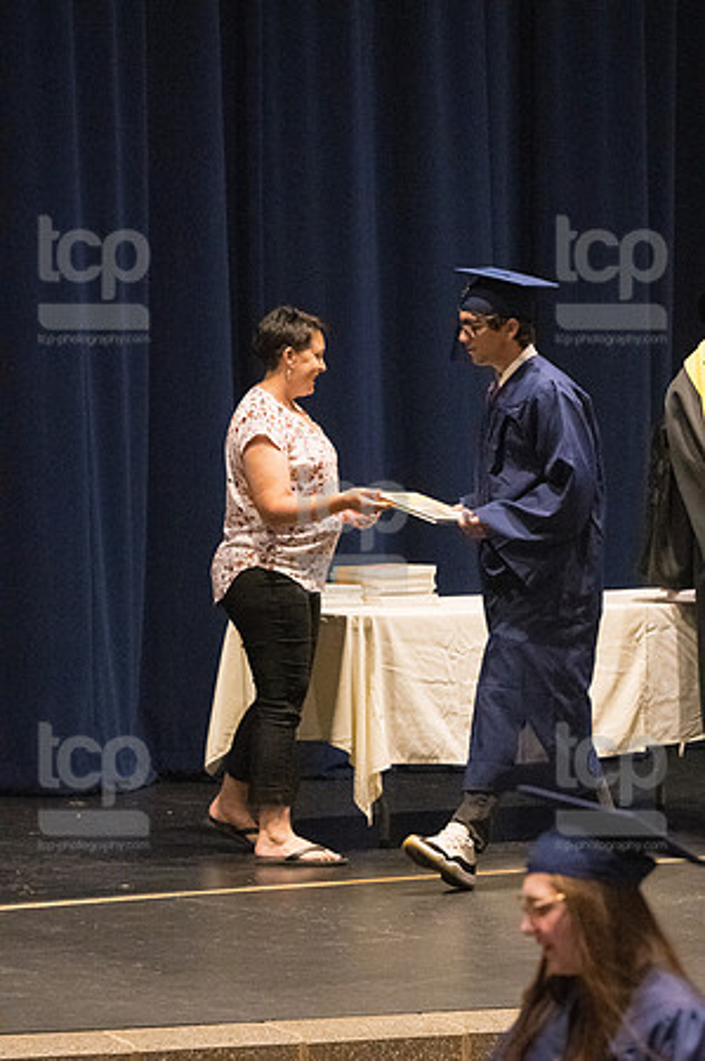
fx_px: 5388
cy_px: 530
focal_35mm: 183
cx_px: 352
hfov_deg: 7.5
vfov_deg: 11.2
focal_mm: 122
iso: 8000
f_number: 4.5
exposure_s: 1/250
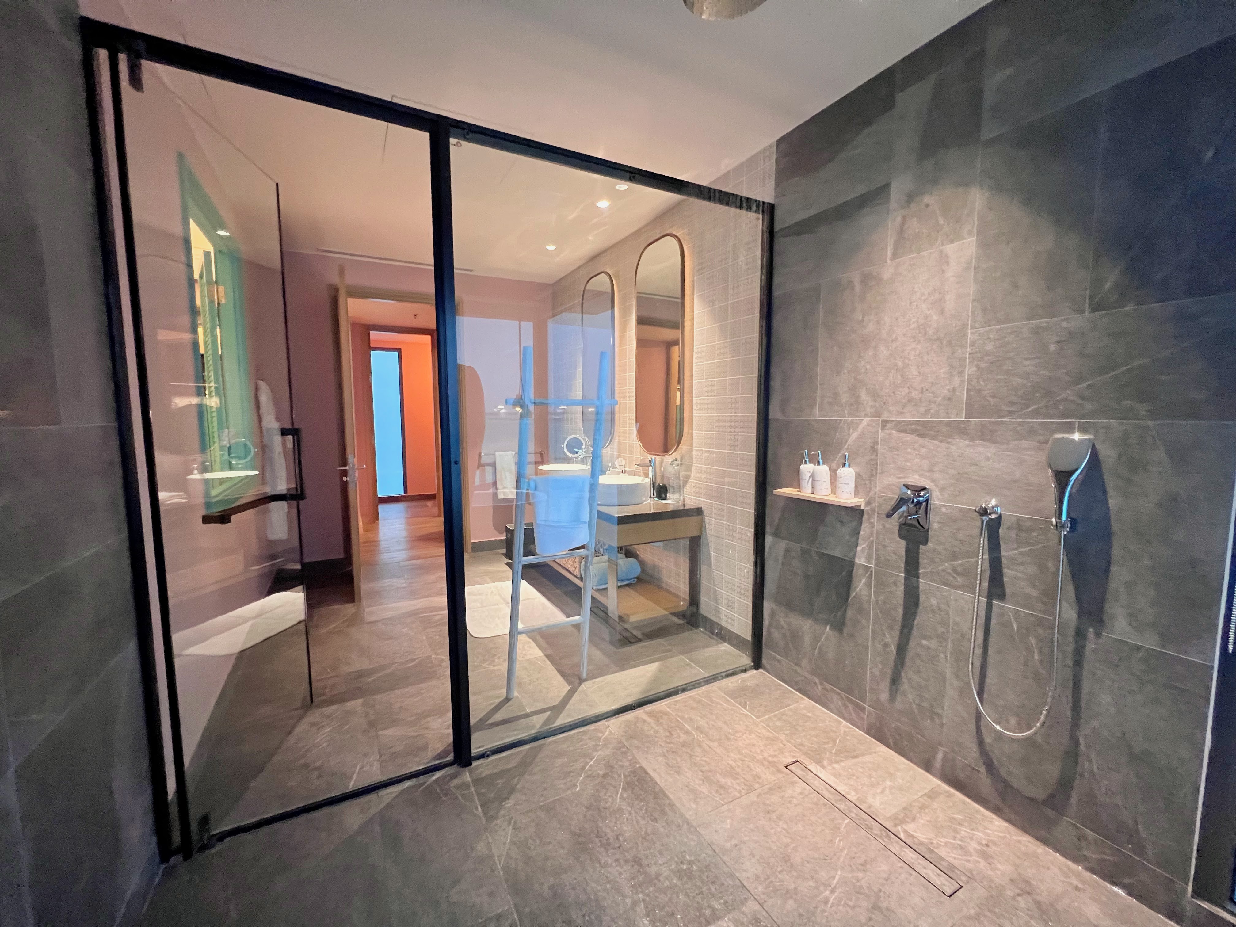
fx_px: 464
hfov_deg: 106.2
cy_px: 464
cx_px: 618
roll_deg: +1.0
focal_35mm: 13
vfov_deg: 89.9
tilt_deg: -5.6
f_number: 1.8
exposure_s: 1/50
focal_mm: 1.57
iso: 640
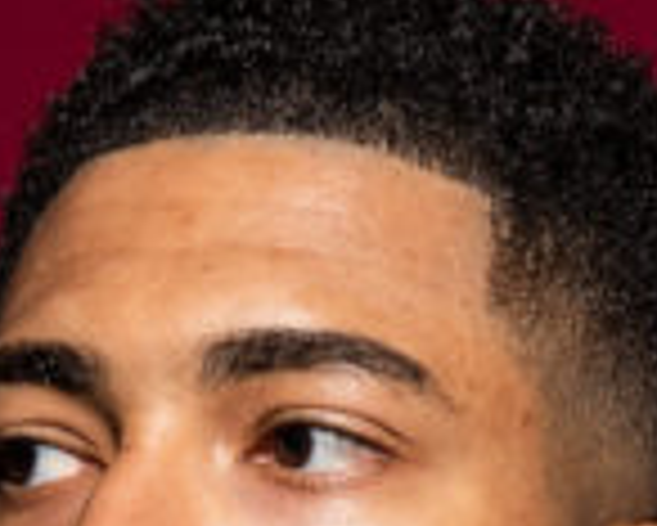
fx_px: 5643
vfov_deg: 5.1
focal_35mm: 290
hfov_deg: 6.7
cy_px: 1459
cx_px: 94
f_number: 9
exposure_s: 1/200
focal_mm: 44
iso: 100
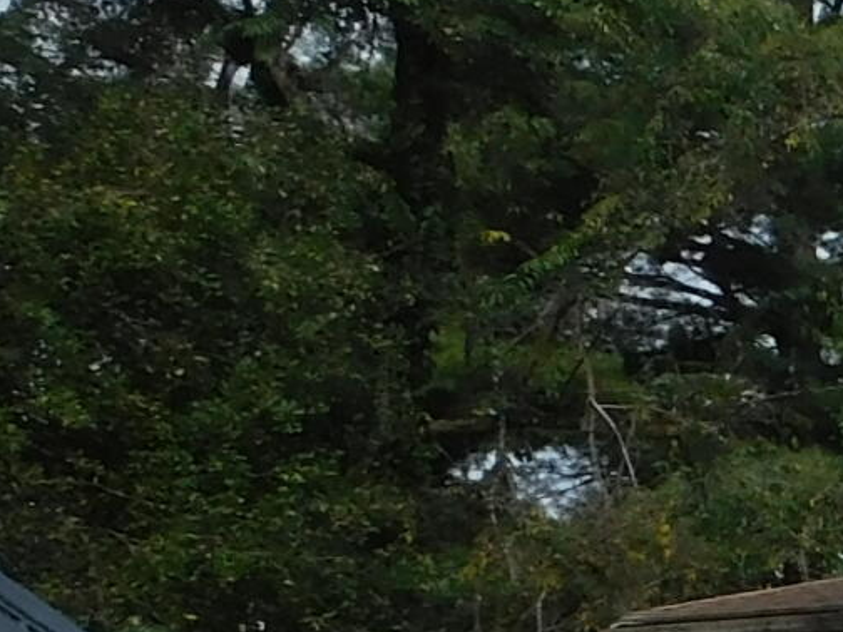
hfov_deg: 11.8
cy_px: 696
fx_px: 3336
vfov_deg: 10.7
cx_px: 1995
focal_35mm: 137
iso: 125
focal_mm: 4
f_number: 6
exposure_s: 1/640
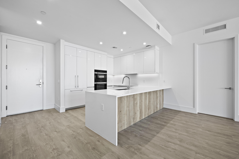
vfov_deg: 77.3
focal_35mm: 15
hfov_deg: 100.4
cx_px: 120
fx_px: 100
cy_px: 80
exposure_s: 1/3
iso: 250
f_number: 8
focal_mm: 15
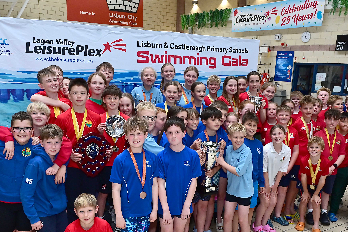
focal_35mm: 38
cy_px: 158
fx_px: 367
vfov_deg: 34.7
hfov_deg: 50.7
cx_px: 181
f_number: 7.1
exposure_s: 1/160
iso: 1000
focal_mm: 24
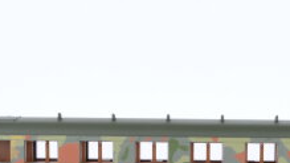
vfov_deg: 9.2
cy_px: 215
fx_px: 992
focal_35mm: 129
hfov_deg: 16.5
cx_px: 230
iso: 400
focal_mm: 30
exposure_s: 1/125
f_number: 8
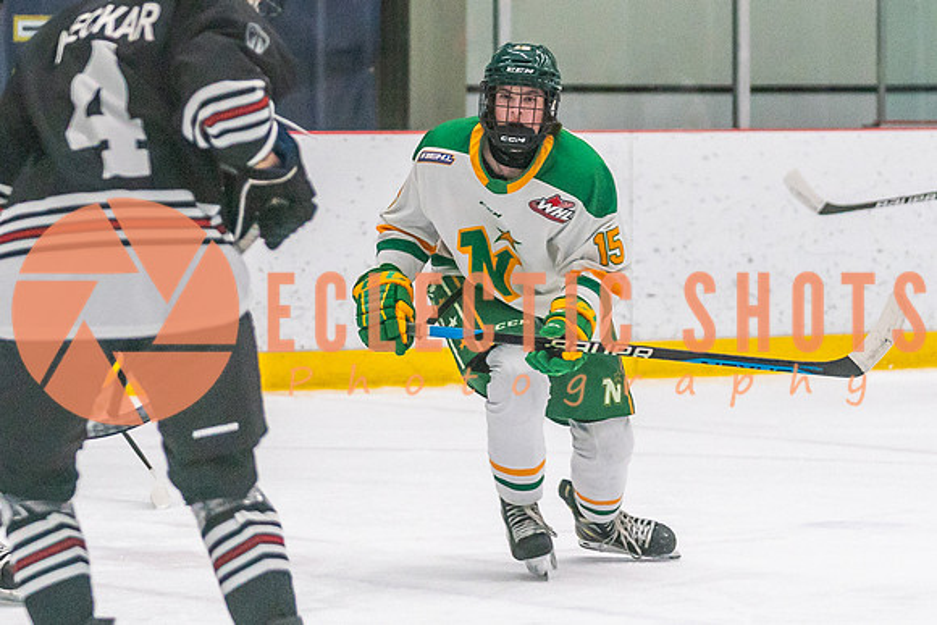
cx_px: 387
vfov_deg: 6.0
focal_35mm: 231
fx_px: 6003
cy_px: 359
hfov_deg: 8.9
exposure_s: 1/1250
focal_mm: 96
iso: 3200
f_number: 2.8
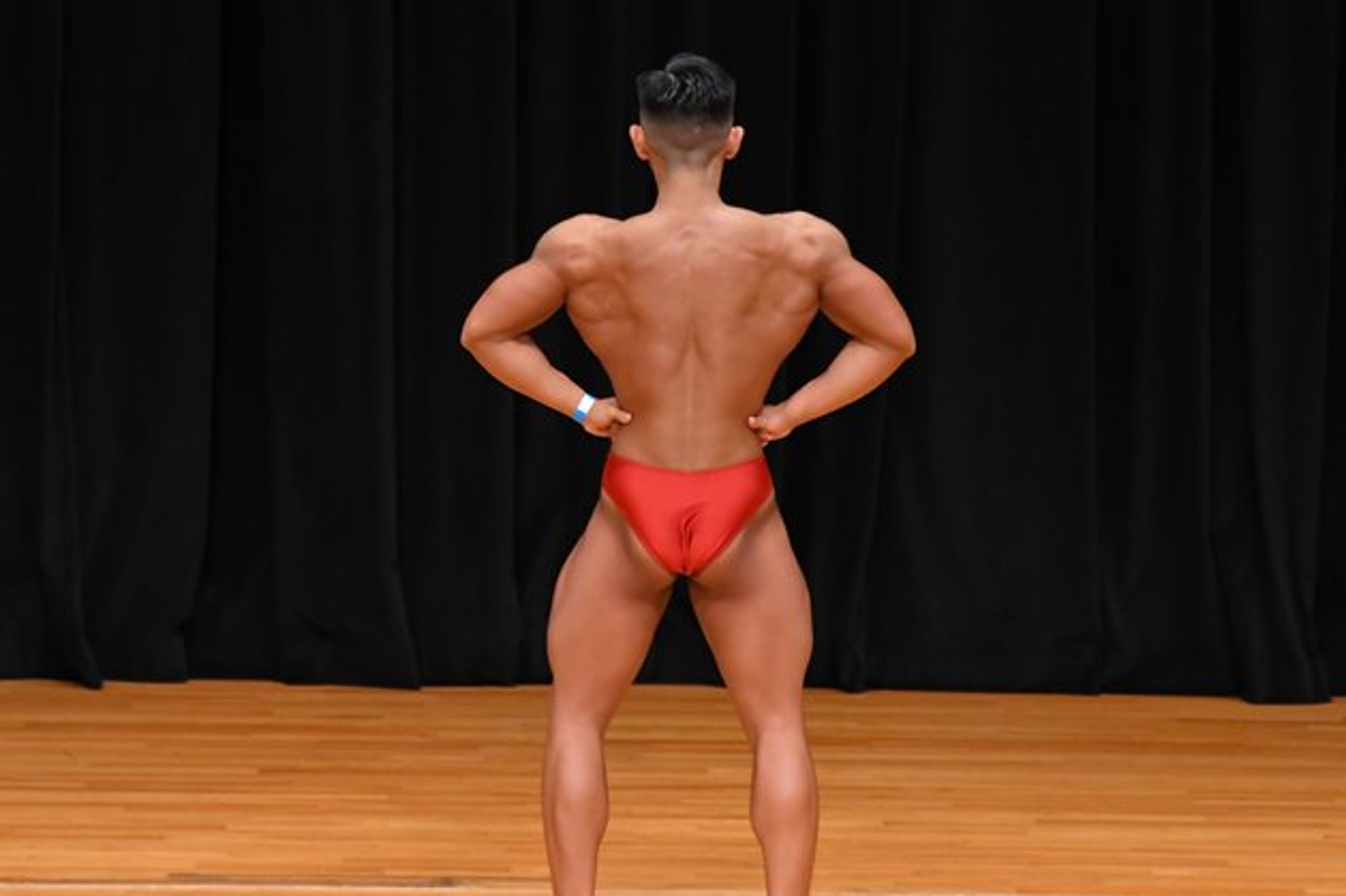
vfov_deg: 3.9
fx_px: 13119
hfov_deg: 5.9
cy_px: 466
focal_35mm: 351
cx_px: 688
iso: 3200
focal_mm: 190
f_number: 5.6
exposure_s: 1/400
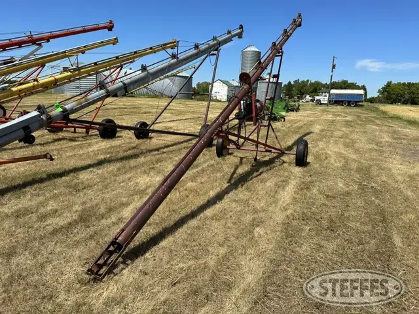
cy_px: 157
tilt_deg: -8.7
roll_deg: -3.2
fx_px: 291
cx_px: 210
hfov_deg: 71.6
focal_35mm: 24
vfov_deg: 56.8
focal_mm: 6.86
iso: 80
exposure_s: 1/5263
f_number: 1.78
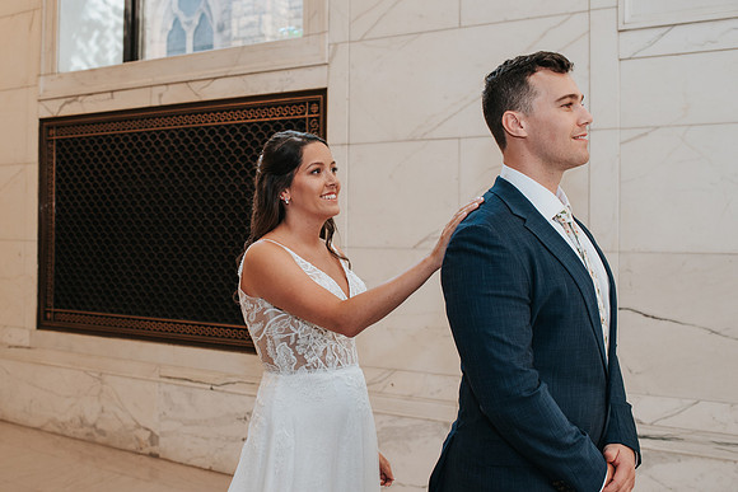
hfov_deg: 45.9
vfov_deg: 31.7
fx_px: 867
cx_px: 295
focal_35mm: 42
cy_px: 227
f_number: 4
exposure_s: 1/125
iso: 1000
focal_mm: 35
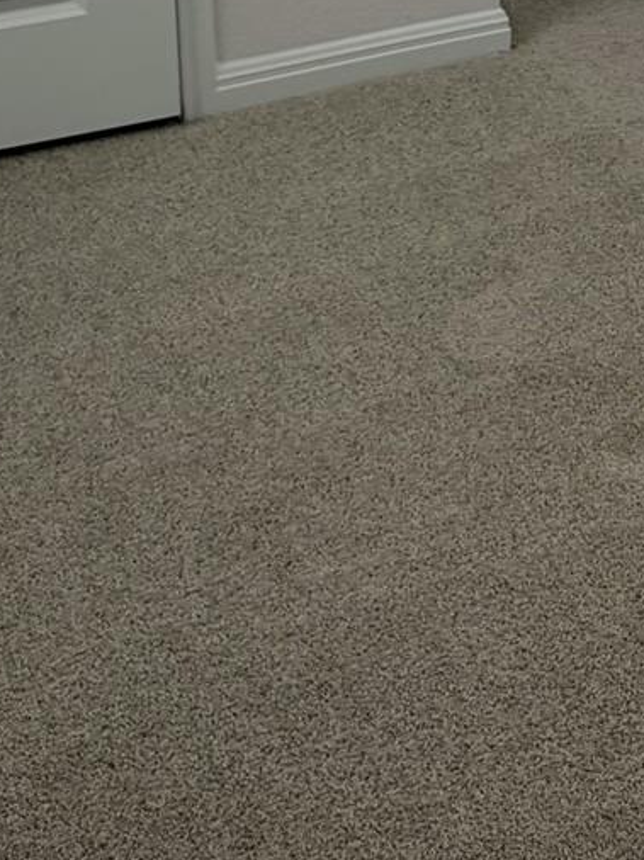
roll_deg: +0.6
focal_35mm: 79
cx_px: 410
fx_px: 1961
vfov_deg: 21.9
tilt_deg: -14.3
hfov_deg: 18.6
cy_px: -296
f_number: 1.6
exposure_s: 1/122
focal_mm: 5.96
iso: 100
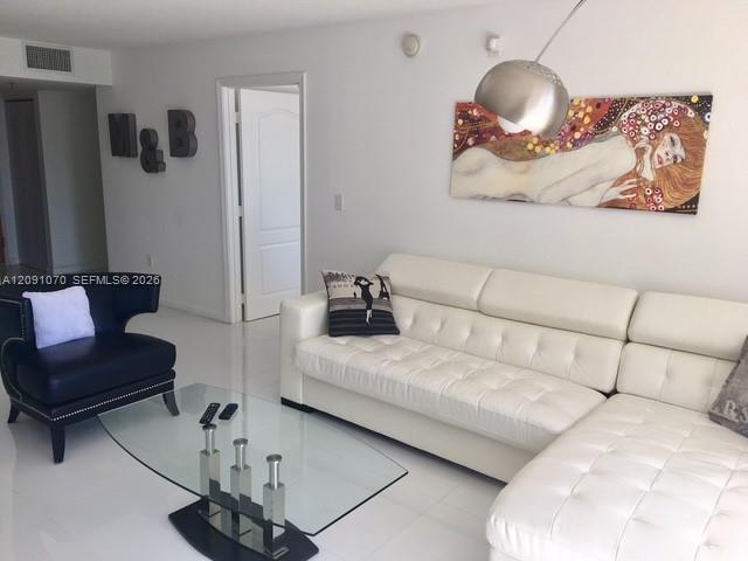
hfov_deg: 61.7
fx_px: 627
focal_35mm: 29
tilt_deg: -12.5
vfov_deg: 48.2
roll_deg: -1.4
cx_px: 374
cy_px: 280
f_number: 2.2
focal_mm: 4.15
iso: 25
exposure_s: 1/120
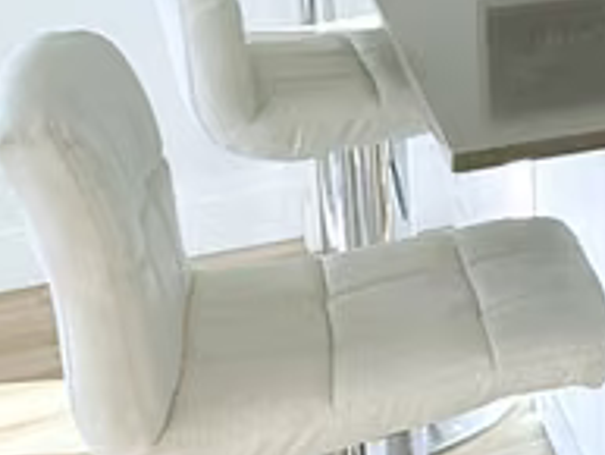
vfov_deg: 16.0
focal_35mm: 87
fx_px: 1521
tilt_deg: -6.7
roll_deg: -2.6
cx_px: 1505
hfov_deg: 14.1
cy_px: -151
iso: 50
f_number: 2.2
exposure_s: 1/248
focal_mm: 2.22
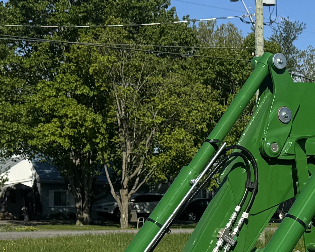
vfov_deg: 13.3
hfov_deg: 16.0
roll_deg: +0.4
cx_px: 426
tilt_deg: -4.2
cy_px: 298
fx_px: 1053
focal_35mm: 113
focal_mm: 6.76
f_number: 1.78
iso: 80
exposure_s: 1/5814
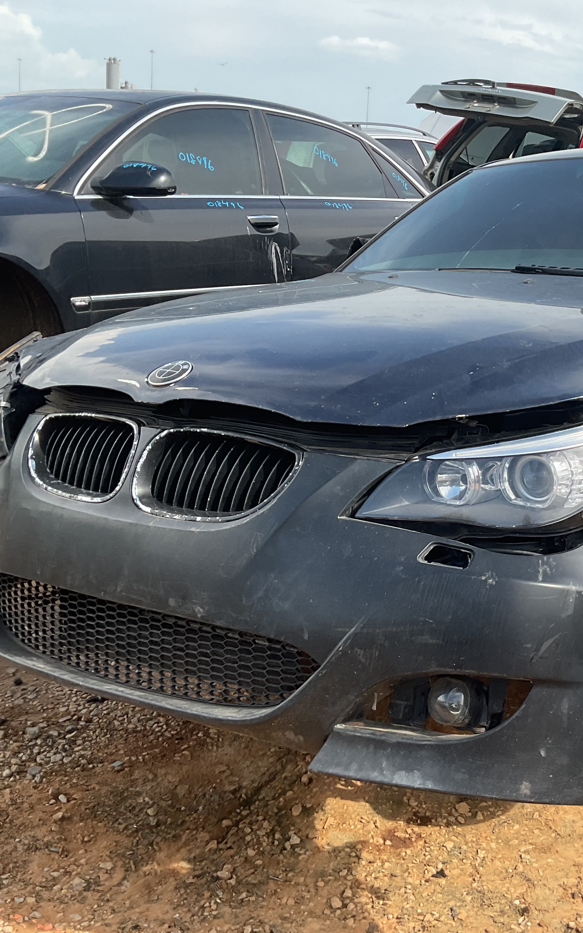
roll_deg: -2.8
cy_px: 459
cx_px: 528
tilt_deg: -13.4
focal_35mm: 42
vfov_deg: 47.2
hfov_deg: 29.3
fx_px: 1068
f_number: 1.8
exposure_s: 1/749
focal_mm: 3
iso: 16
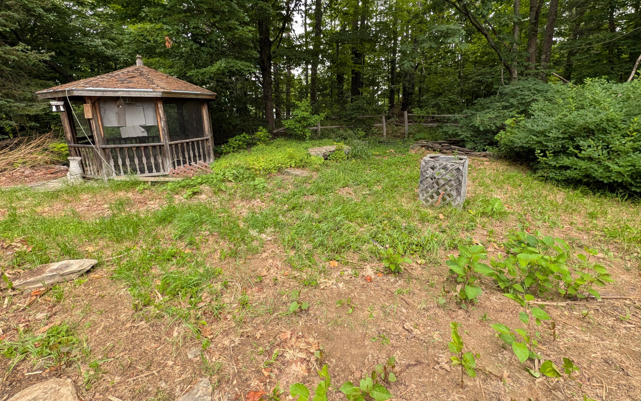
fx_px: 227
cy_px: 155
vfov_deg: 81.6
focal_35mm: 13
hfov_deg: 109.3
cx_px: 327
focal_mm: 2.02
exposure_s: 1/93.2
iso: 146
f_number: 1.7
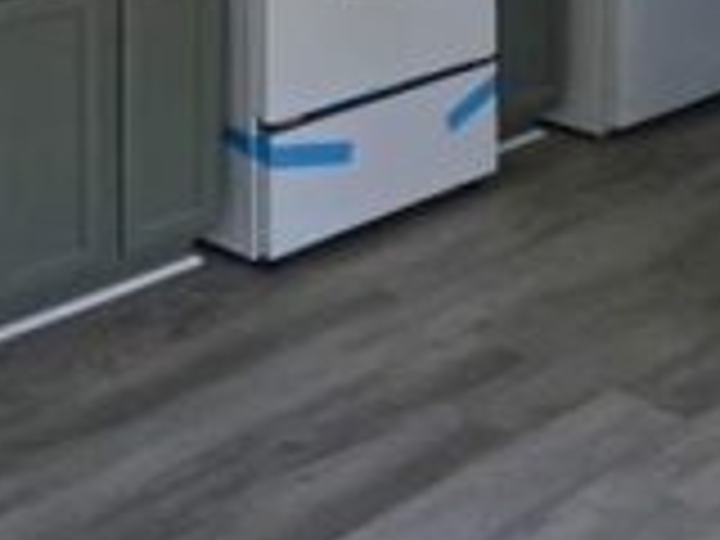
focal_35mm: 84
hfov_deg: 23.3
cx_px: 342
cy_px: -230
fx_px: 1747
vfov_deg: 16.3
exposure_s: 1/120
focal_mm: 6.3
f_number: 1.7
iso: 250
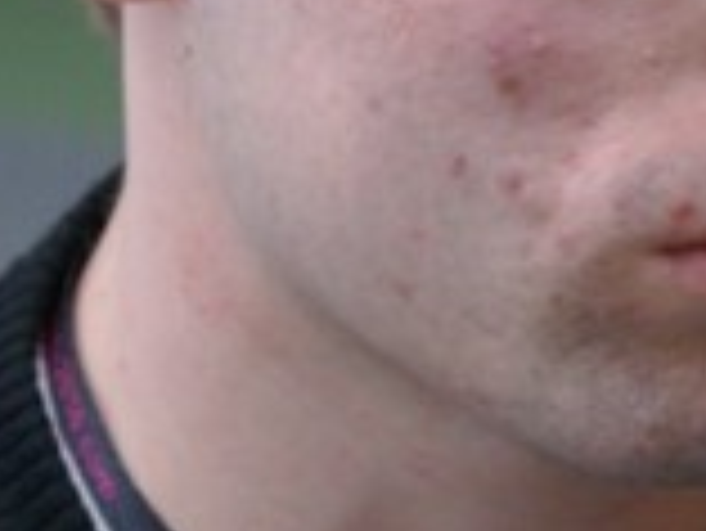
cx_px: 769
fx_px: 9205
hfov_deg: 4.4
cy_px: -162
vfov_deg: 3.3
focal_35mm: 451
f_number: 5.6
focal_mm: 70
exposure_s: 1/50
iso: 800
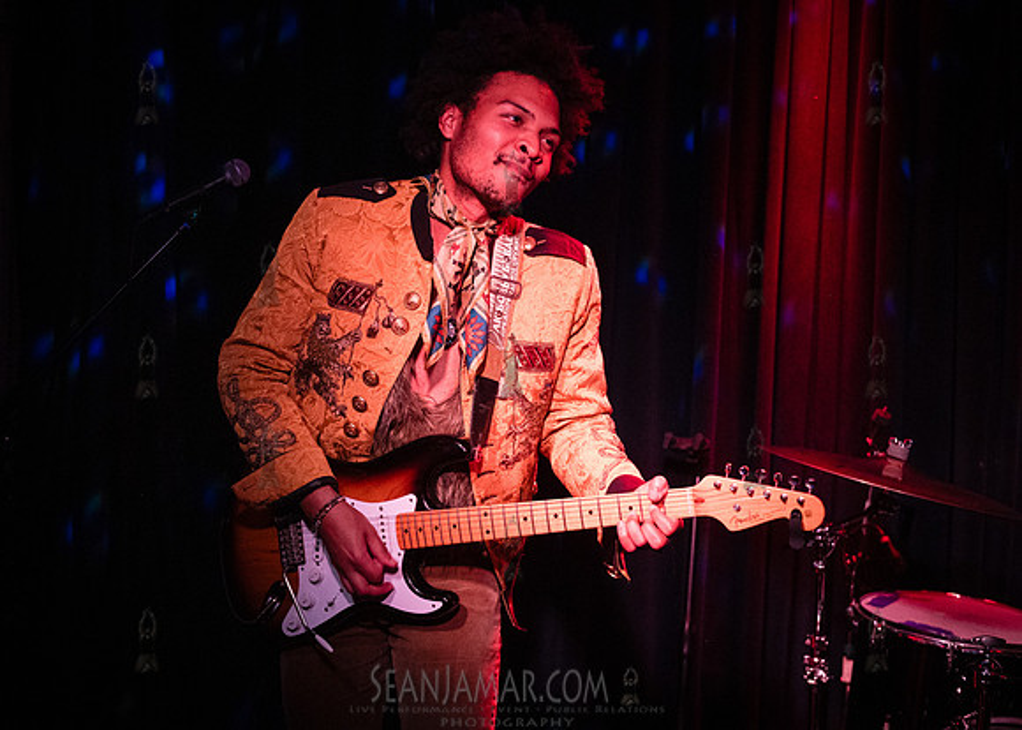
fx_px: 1460
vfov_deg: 28.0
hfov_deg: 38.5
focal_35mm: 50
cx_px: 474
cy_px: 365
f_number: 3.5
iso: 12800
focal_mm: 48
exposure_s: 1/320
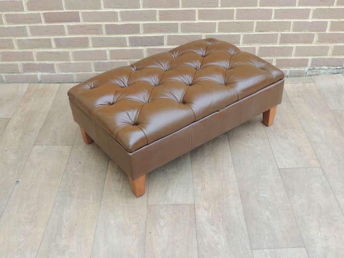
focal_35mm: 40
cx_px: 172
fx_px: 398
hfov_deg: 46.8
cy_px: 129
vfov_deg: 36.0
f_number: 3.3
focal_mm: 7.1
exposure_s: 1/50
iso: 125
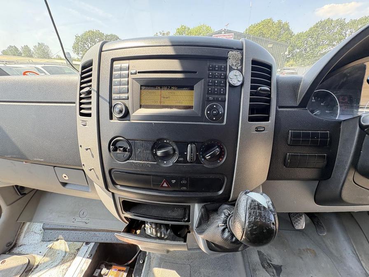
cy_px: 138
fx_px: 149
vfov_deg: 85.7
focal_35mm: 14
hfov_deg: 102.1
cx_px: 184
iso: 100
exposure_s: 1/107
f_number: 2.2
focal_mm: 2.22
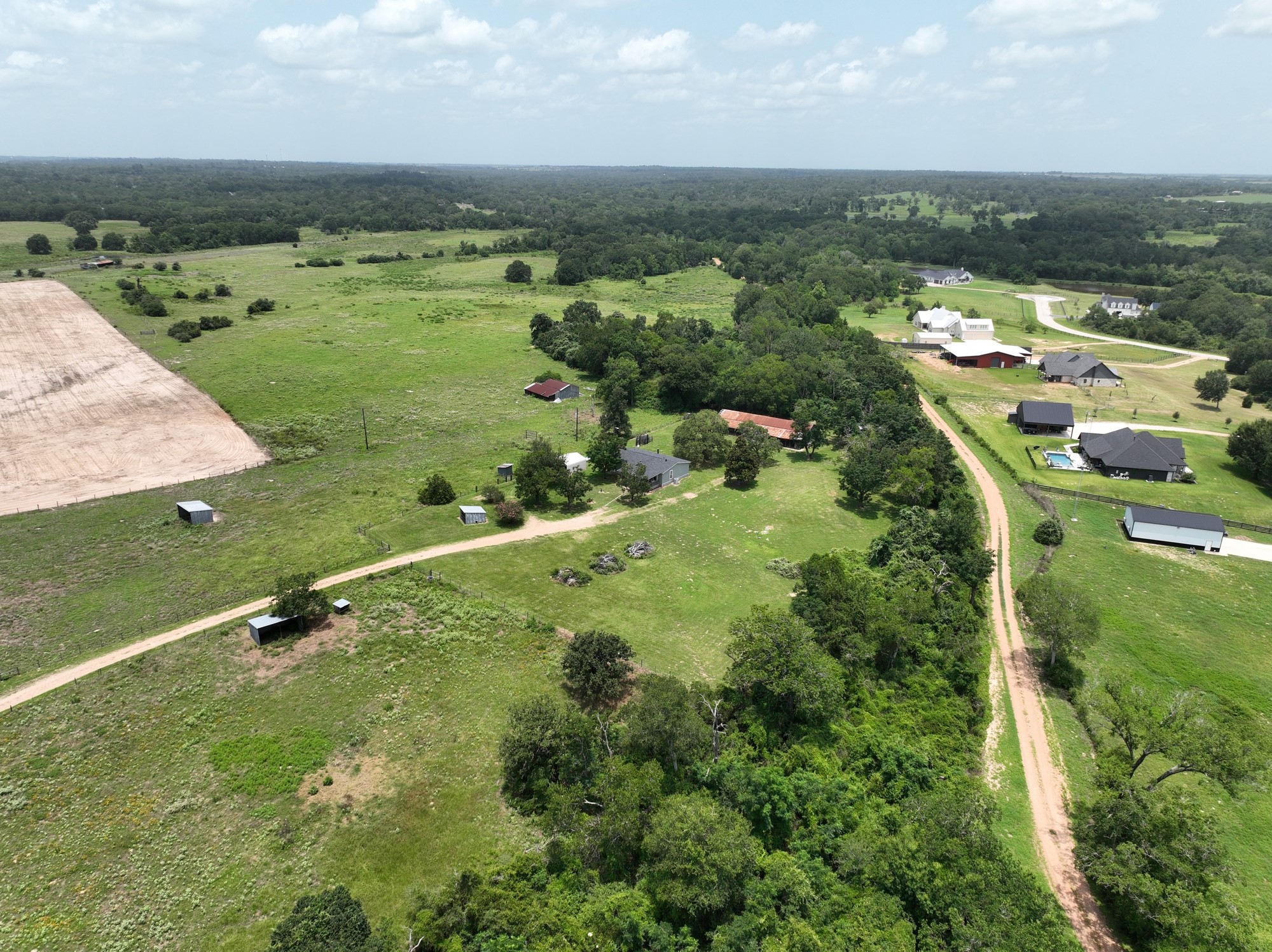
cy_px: 476
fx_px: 881
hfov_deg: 71.6
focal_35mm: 24
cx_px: 636
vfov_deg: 56.8
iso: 100
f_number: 2.8
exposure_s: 1/1600
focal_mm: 12.29
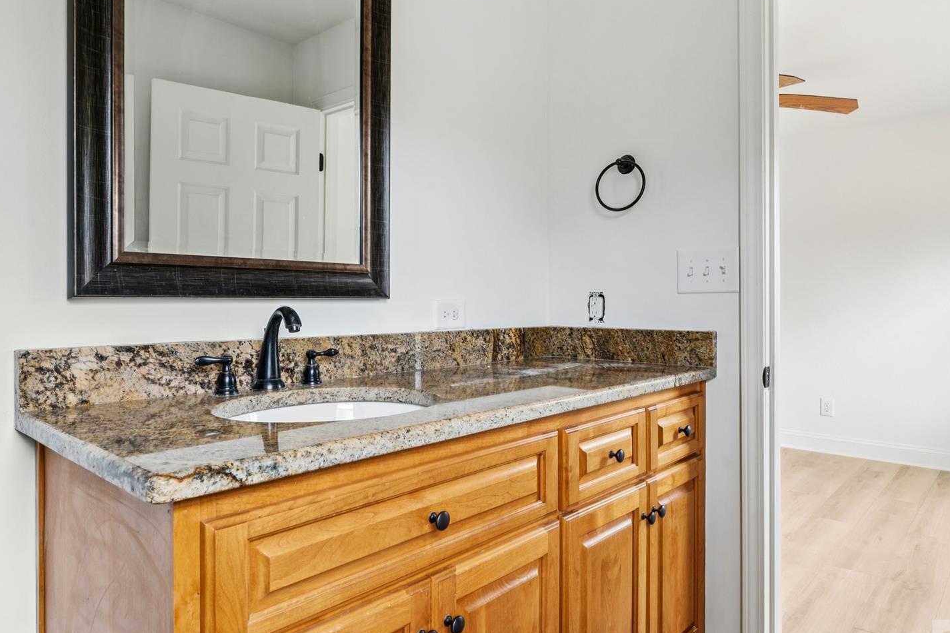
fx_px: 626
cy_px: 296
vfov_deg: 53.6
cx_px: 462
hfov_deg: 74.4
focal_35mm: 24
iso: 100
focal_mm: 16.5
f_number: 13
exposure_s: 1/1.25
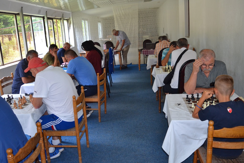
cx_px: 122
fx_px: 224
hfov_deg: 57.2
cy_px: 82
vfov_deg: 40.0
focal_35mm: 33
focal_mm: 22
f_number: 3.8
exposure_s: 1/60
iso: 500
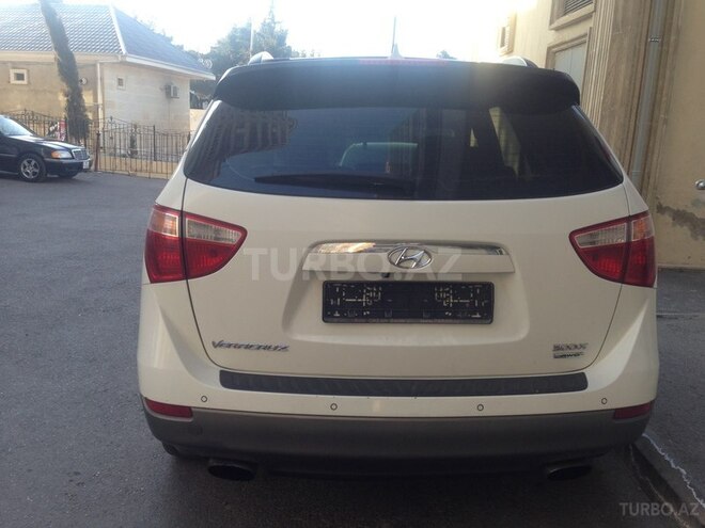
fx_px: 672
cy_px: 264
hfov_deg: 55.4
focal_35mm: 33
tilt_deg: -10.2
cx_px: 352
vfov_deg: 42.9
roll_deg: -2.3
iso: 50
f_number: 2.4
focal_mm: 4.12
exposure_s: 1/149
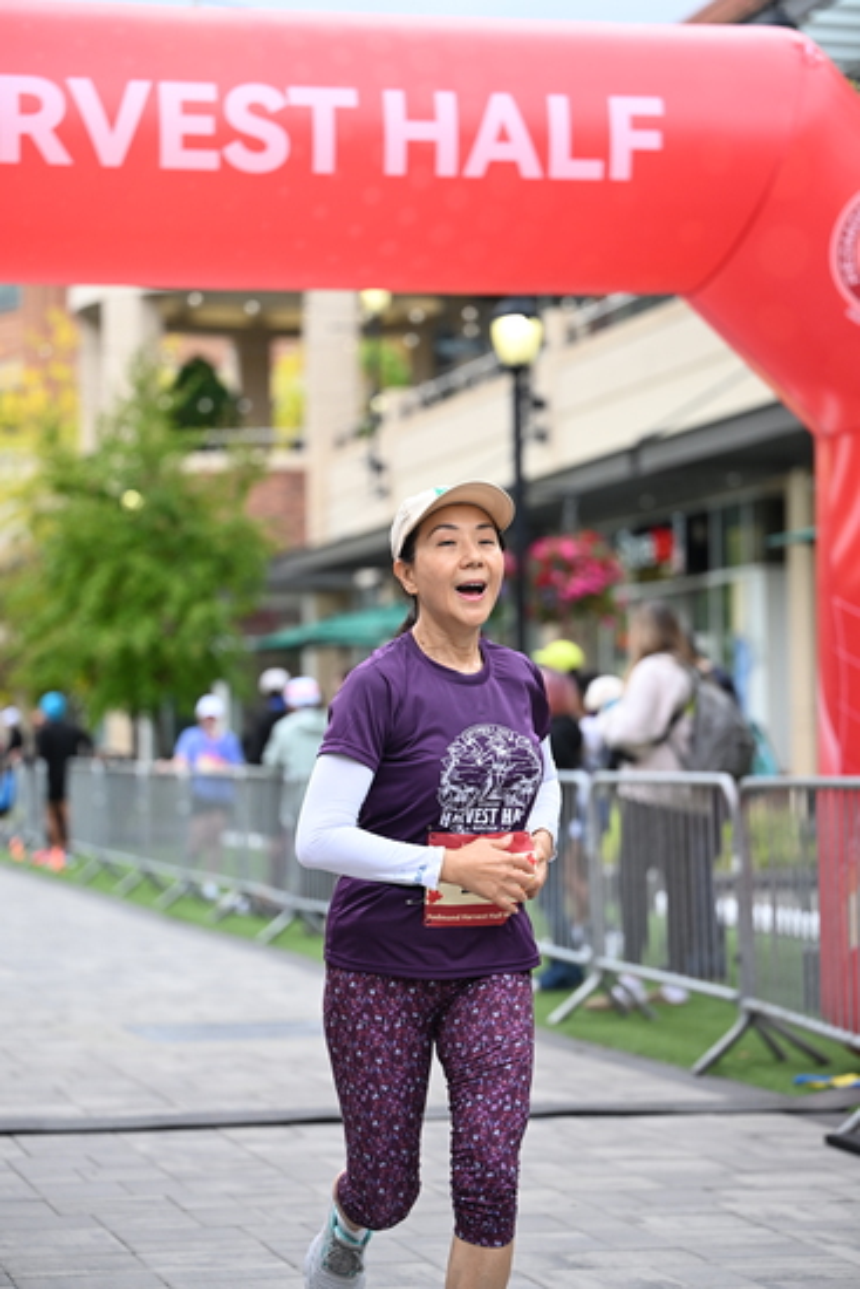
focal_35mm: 88
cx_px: 430
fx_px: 3151
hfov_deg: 15.5
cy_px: 644
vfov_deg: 23.1
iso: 640
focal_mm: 88
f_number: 2.8
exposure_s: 1/2000
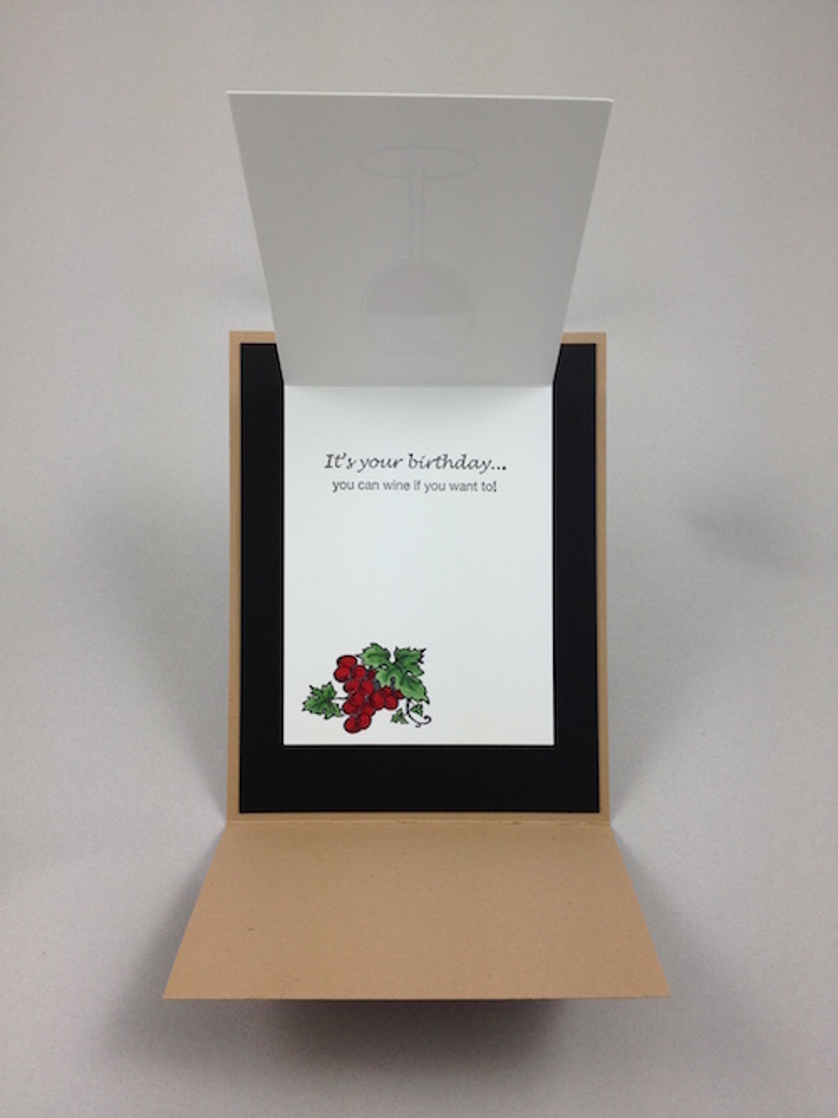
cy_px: 559
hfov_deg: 40.7
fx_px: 1130
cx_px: 419
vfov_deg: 52.6
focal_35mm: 35
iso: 50
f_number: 2.4
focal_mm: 4.28
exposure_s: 1/215
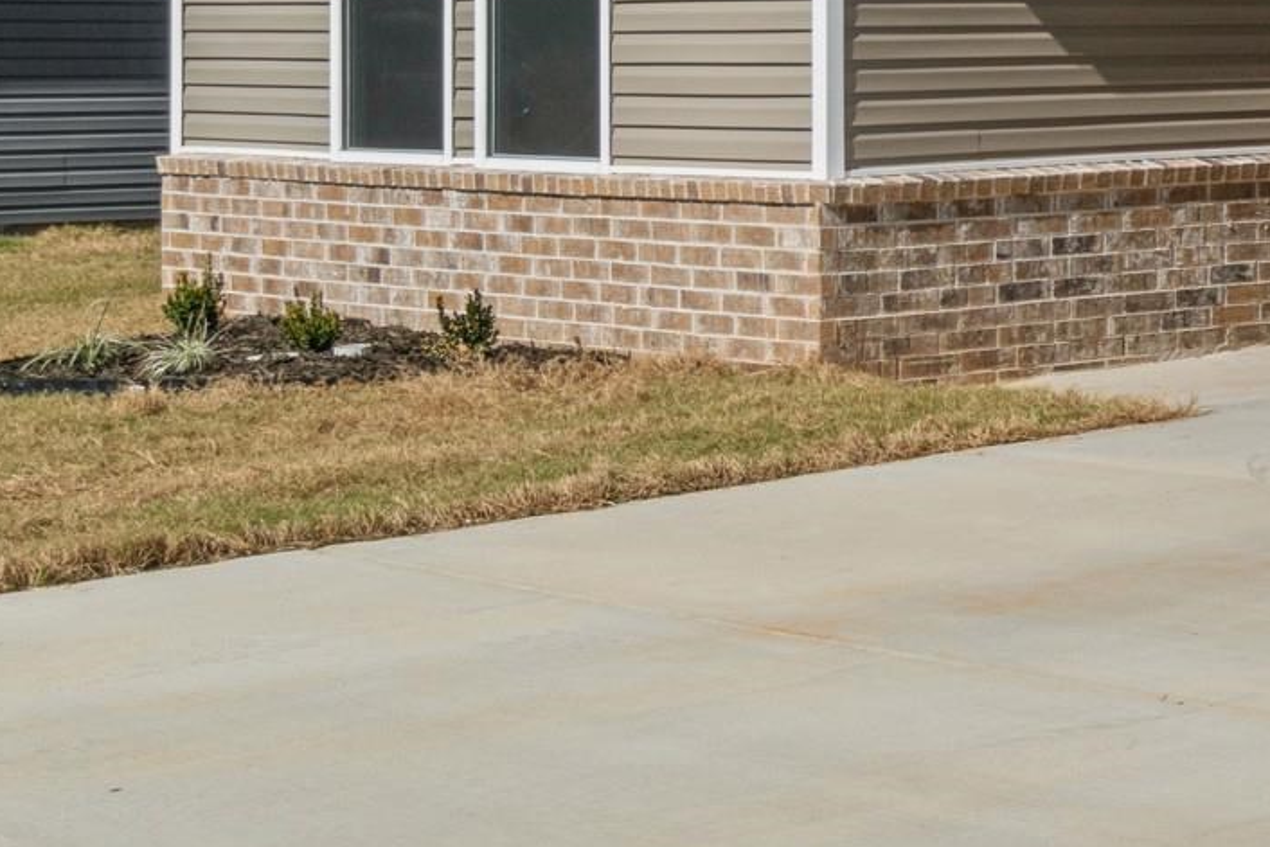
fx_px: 3105
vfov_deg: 15.3
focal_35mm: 88
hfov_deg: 19.7
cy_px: 29
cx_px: 1972
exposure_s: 1/400
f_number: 9
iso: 250
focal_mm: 18
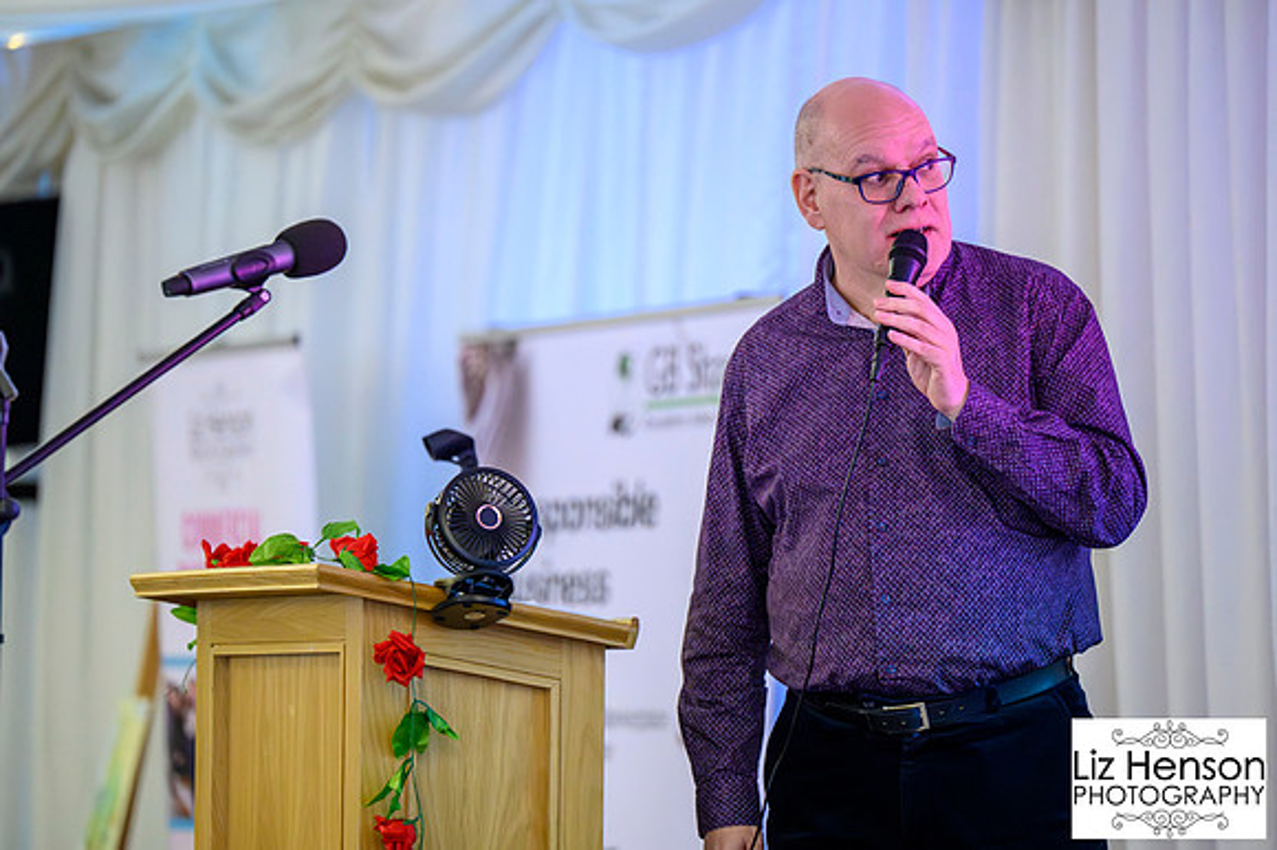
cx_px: 687
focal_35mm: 212
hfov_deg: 9.7
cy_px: 393
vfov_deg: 6.5
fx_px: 7505
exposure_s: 1/200
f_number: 2.8
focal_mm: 195
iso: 12800
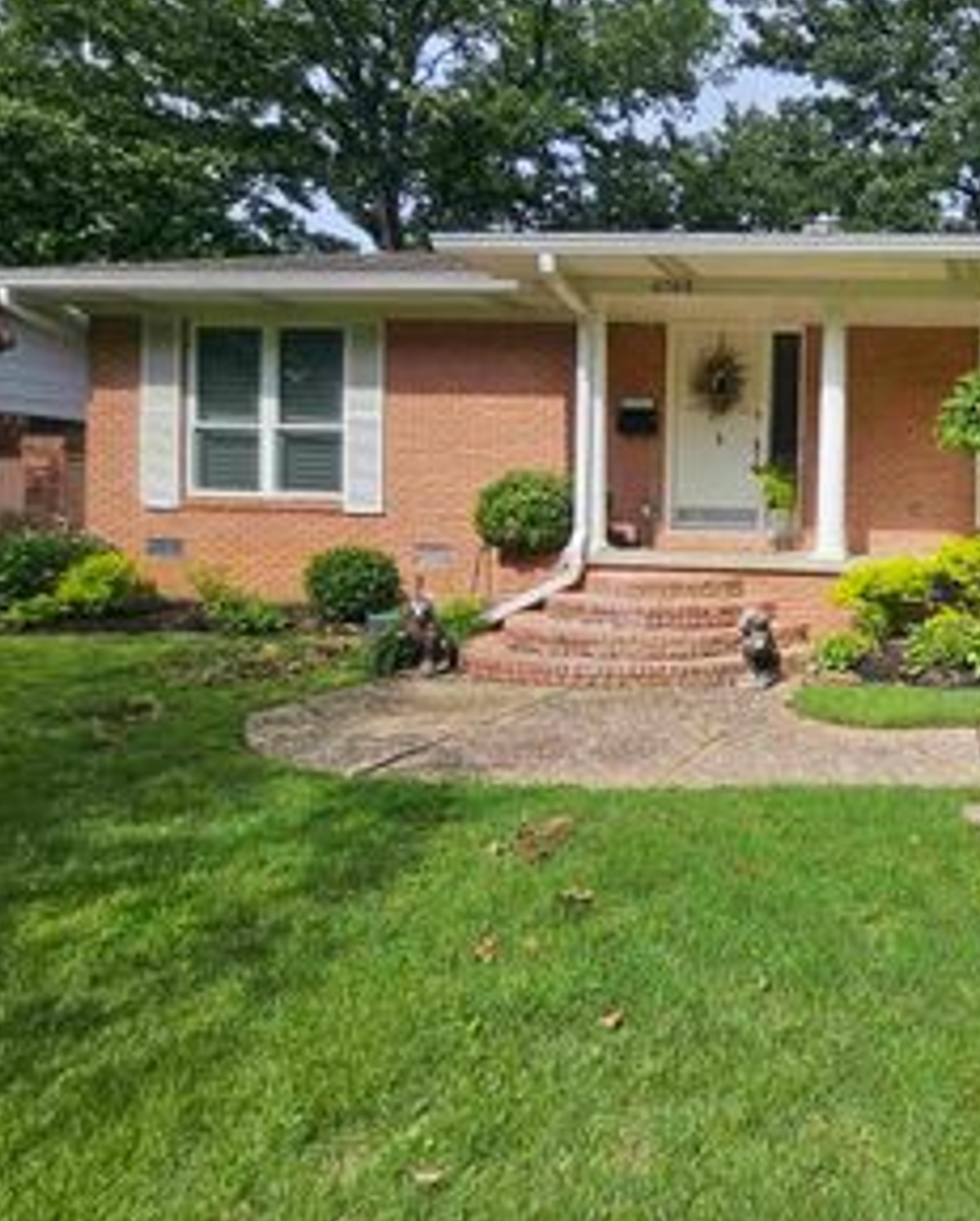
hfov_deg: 50.7
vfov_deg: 74.6
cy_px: 532
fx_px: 796
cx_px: 984
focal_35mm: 22
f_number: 2.2
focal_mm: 2.2
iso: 50
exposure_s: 1/1925
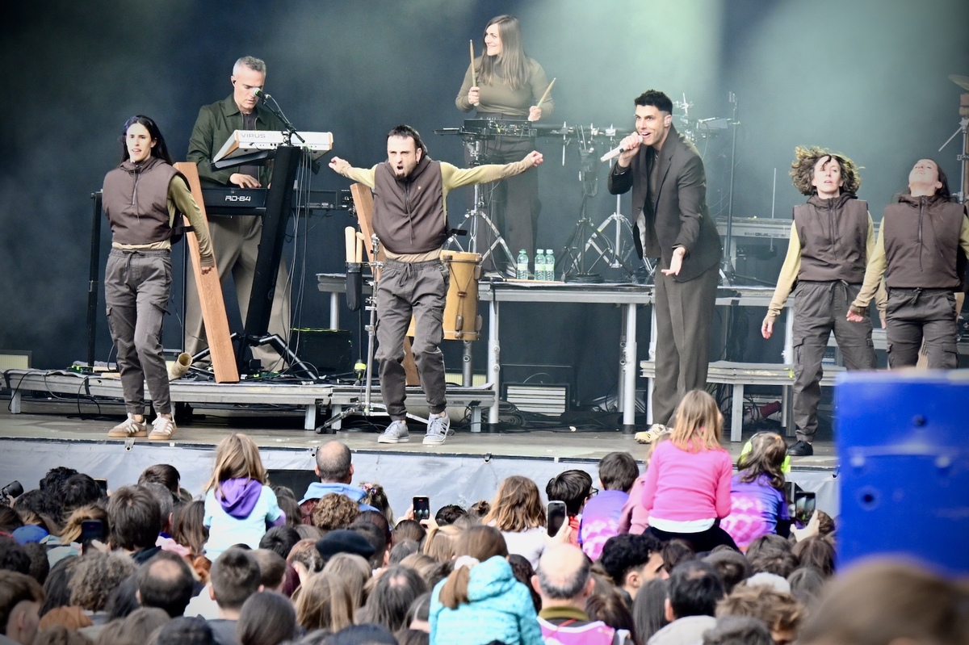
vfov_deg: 4.6
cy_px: 322
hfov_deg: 6.9
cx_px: 484
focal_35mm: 300
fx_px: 8071
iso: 1250
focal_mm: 200
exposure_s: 1/500
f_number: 7.1
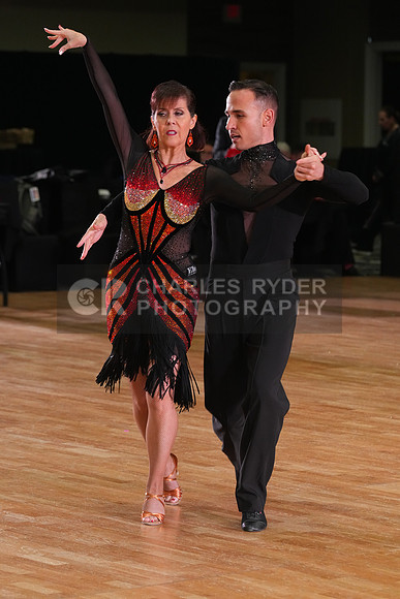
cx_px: 200
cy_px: 300
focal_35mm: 140
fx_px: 2332
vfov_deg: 14.7
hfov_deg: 9.8
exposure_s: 1/200
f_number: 5.6
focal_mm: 140
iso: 3200
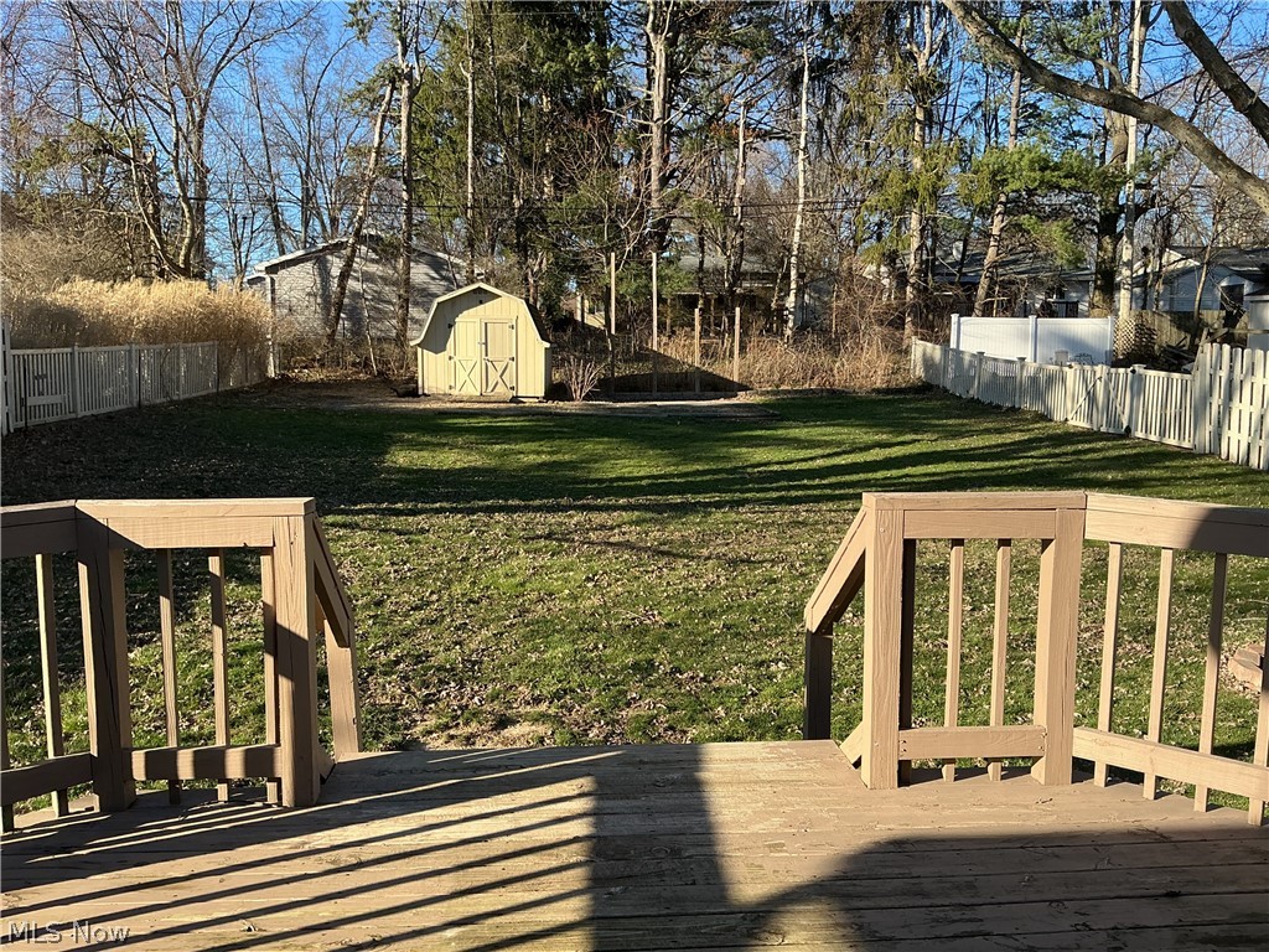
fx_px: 1063
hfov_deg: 61.7
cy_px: 476
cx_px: 634
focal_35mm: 29
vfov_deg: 48.2
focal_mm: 3
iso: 25
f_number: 1.8
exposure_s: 1/620
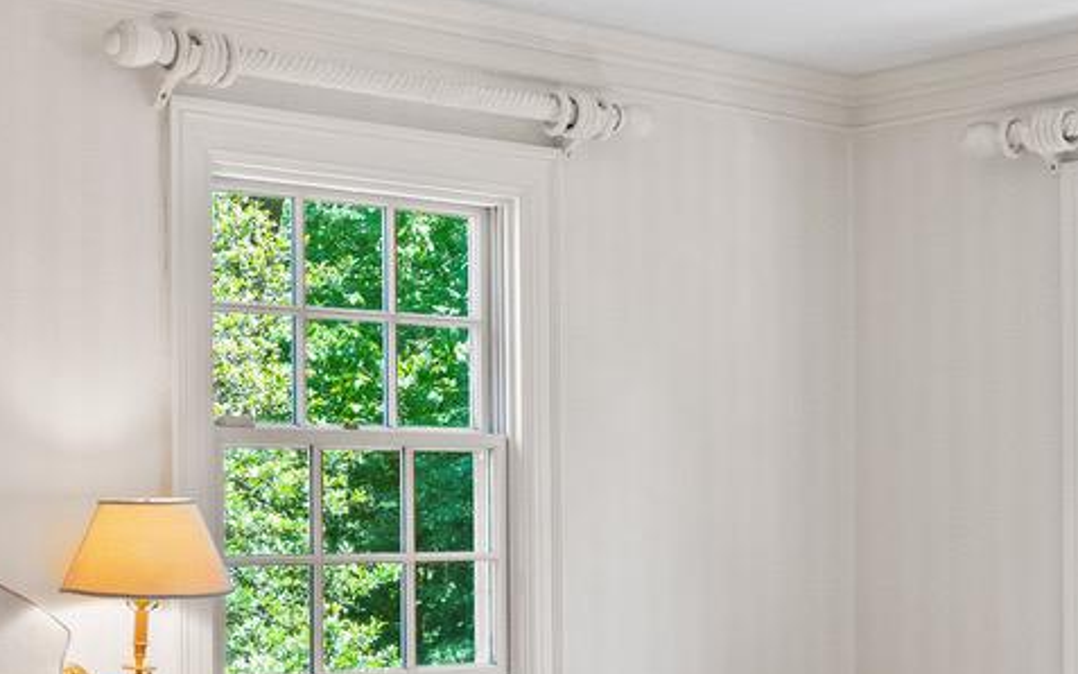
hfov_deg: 29.2
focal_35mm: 70
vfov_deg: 18.5
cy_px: 475
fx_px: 2056
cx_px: 389
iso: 1250
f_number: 4
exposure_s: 1/60
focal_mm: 16
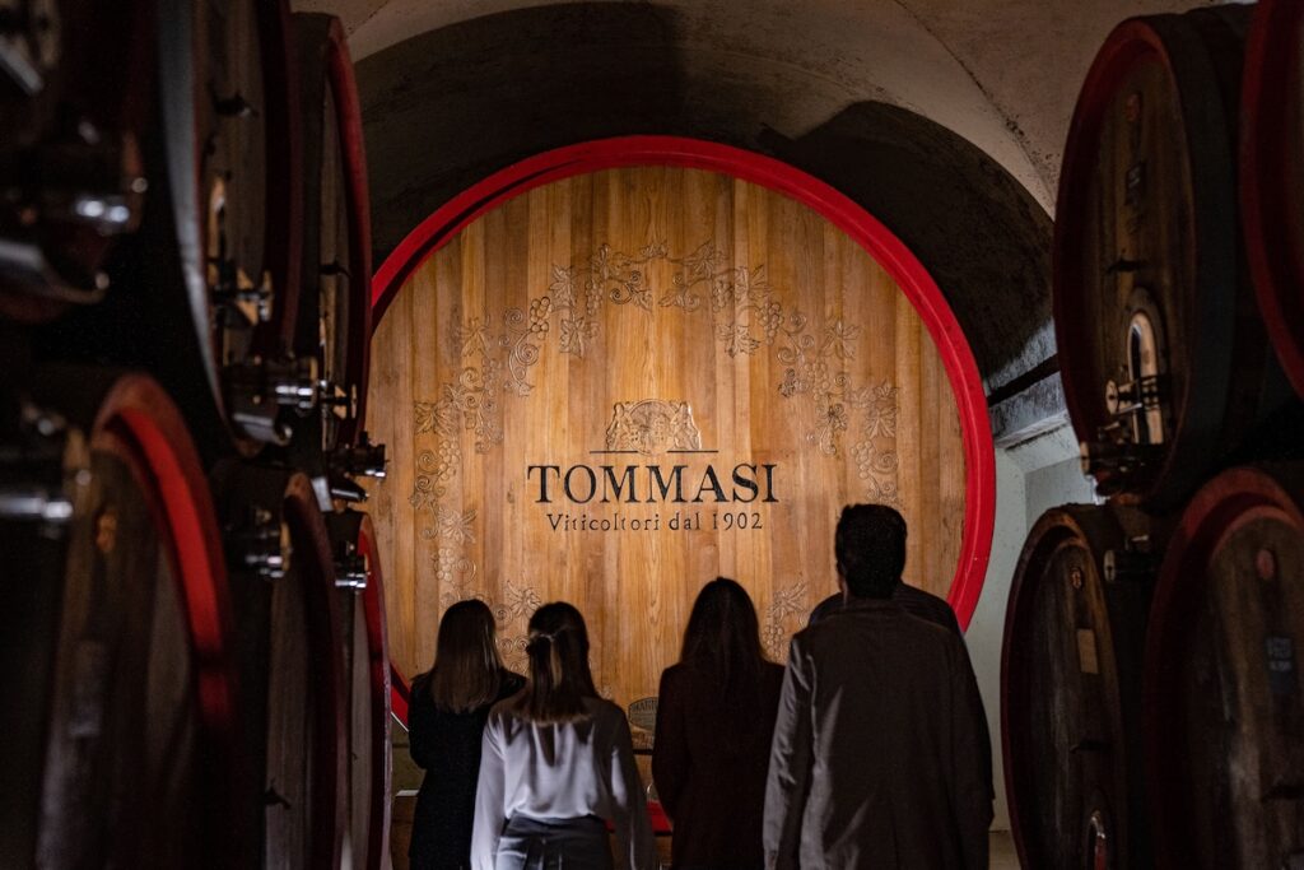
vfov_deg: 25.5
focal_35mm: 53
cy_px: 435
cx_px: 652
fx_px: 1920
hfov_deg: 37.5
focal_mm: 53
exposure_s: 1/100
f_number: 2.8
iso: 1250
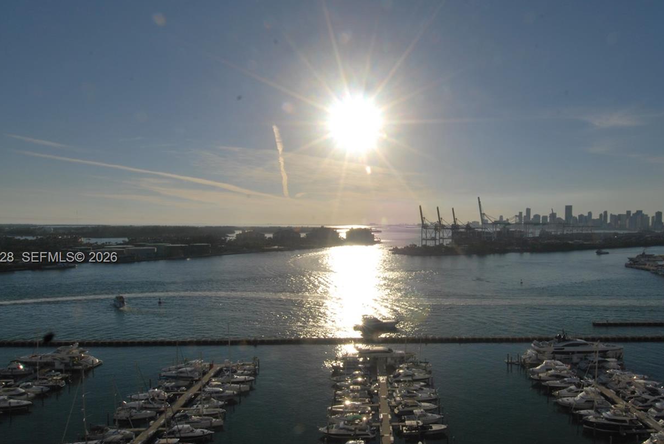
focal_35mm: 24
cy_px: 258
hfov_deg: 73.1
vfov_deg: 53.0
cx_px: 388
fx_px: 443
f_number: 22
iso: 100
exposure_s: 1/200
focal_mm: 12
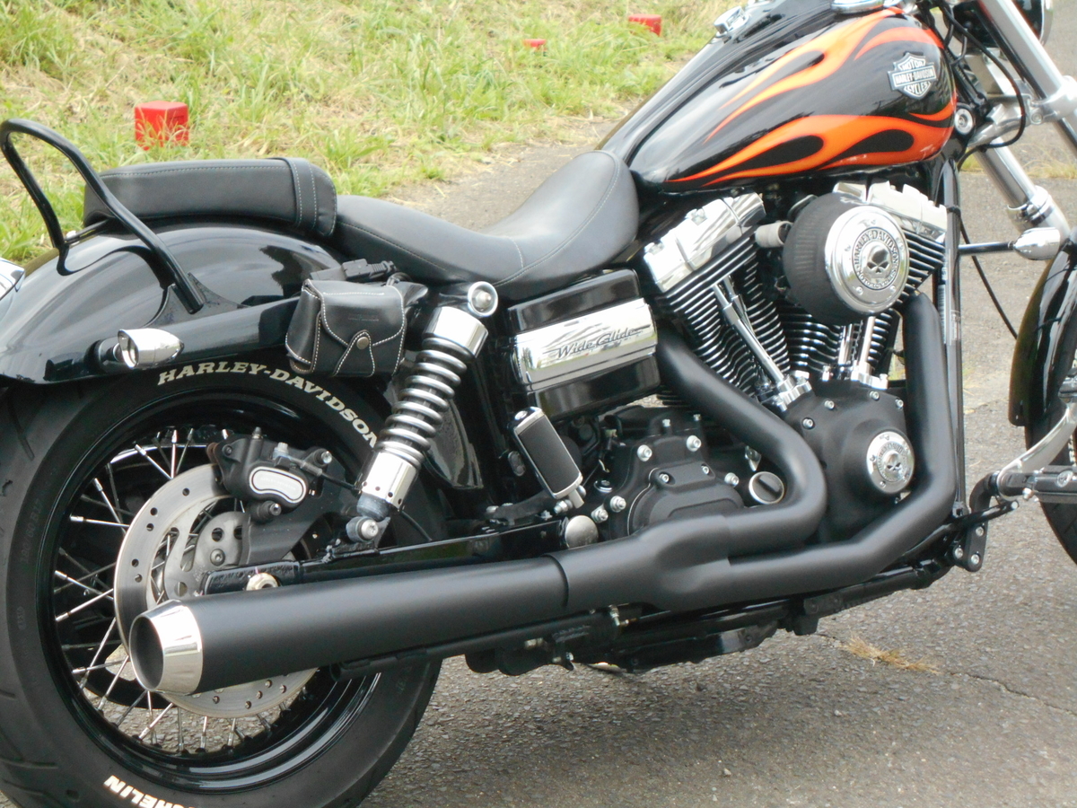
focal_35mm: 86
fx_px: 2676
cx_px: 538
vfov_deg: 17.2
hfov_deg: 22.8
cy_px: 404
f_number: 6.3
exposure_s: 1/250
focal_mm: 15.4
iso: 360
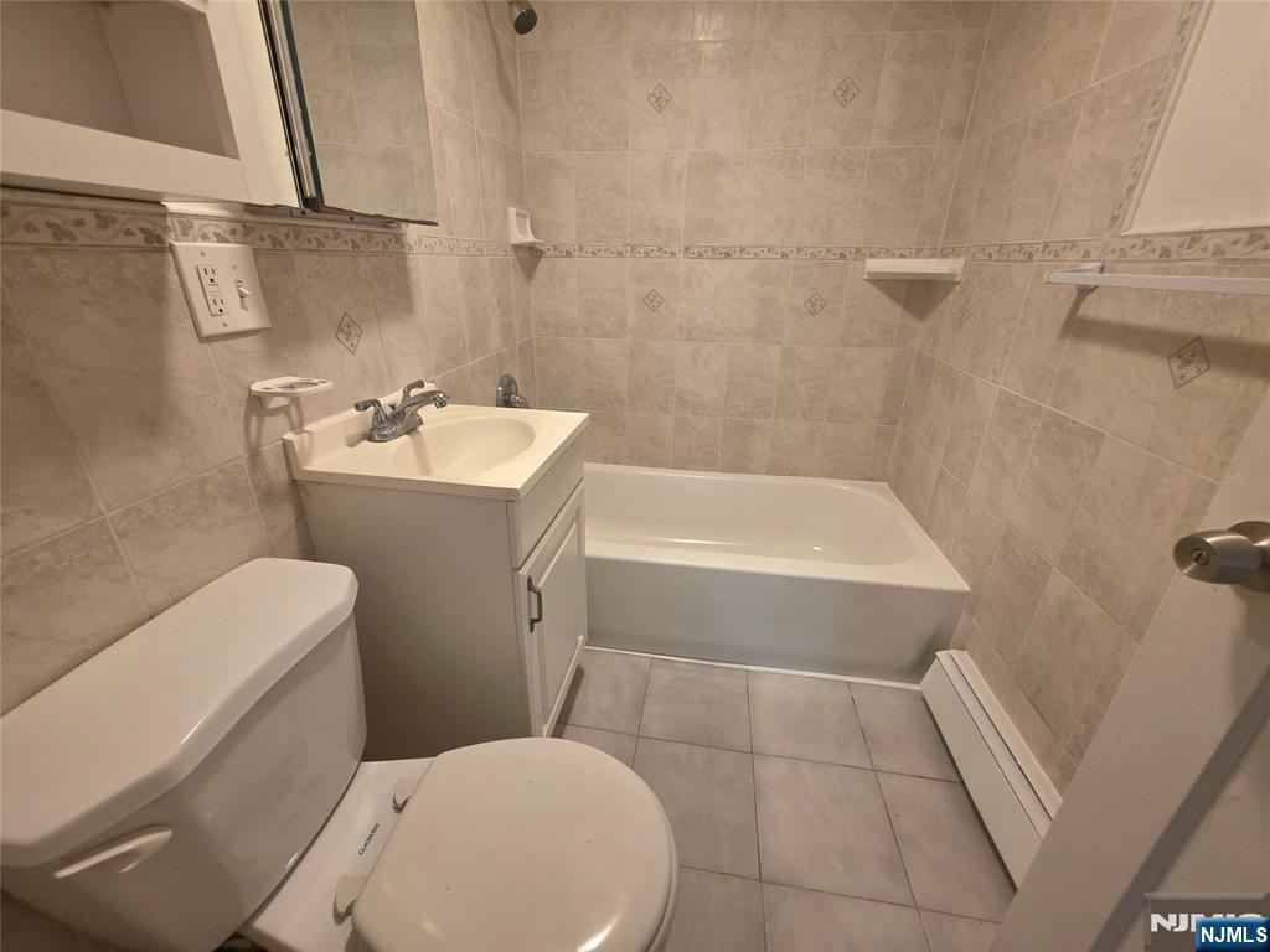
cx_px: 635
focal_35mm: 13
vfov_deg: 89.9
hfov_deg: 106.2
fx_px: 477
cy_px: 476
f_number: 1.9
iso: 250
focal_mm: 2.2
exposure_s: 1/120
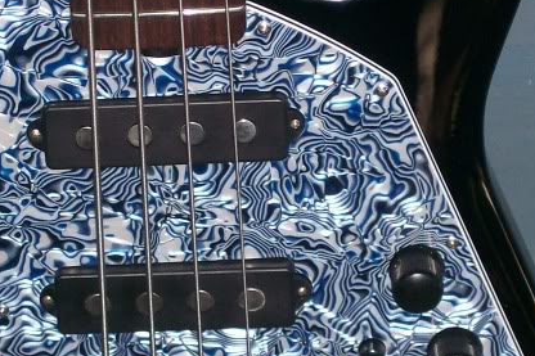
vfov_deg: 6.2
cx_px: 266
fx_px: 3313
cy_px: 167
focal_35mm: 223
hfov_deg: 9.2
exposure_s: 1/109
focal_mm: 14.3
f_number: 4.3
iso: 80
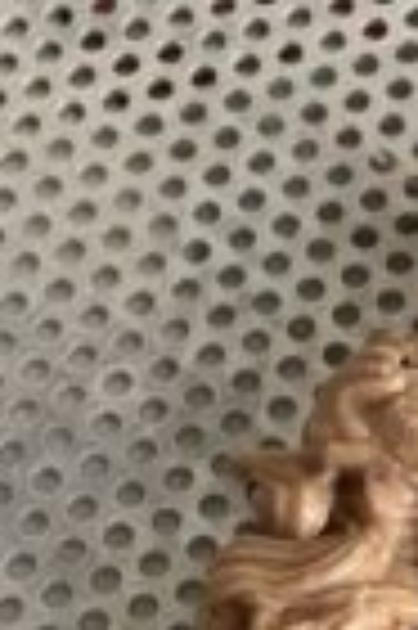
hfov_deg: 10.2
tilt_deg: -66.2
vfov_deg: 15.3
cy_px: 760
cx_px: 676
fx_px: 2252
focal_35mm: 129
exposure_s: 1/68
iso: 125
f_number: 1.8
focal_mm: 4.25
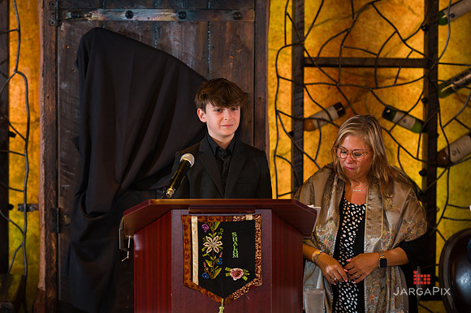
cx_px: 229
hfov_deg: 16.3
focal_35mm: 126
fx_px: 1648
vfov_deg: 10.9
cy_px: 152
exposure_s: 1/200
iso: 1000
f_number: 4
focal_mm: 122
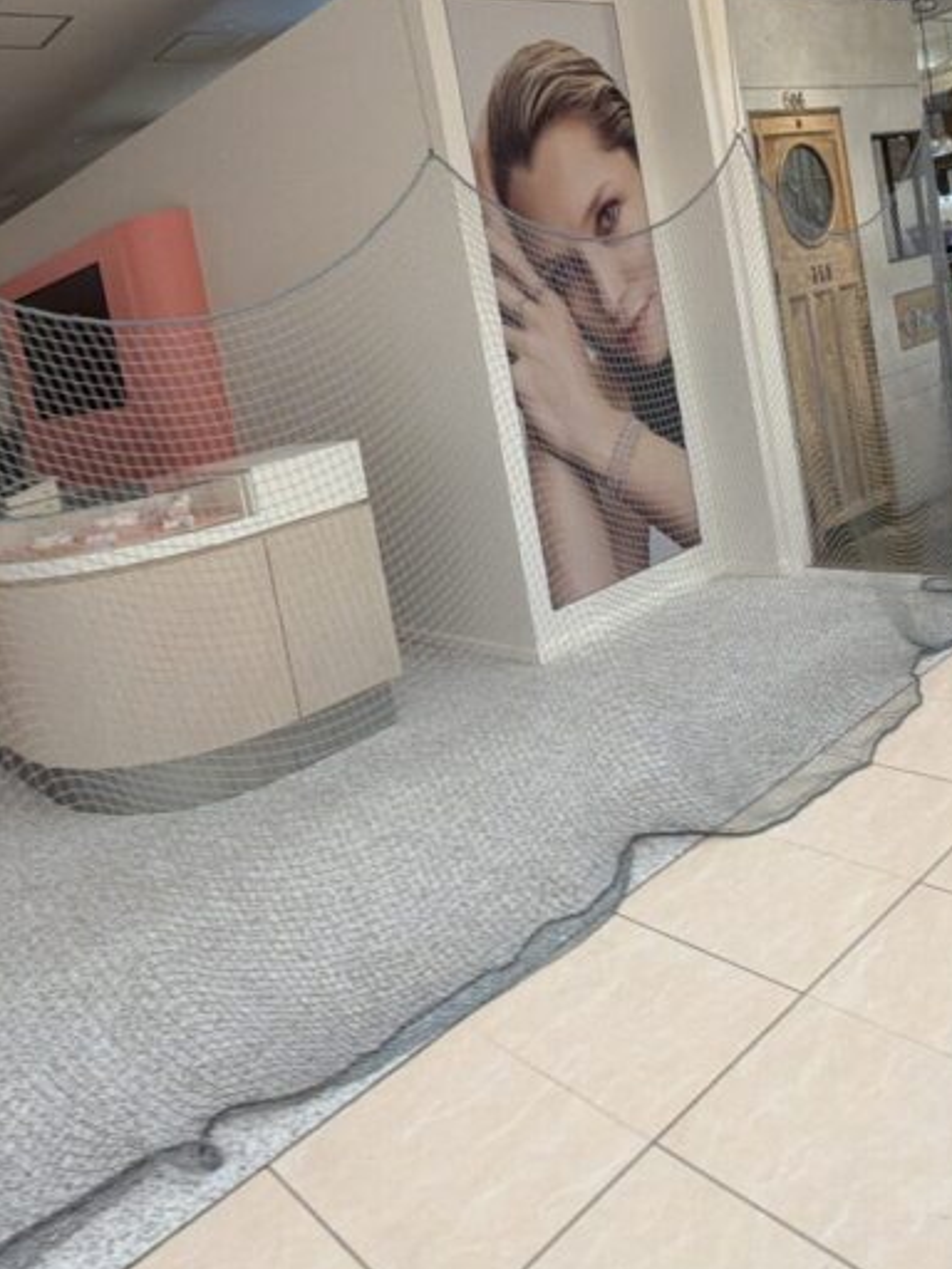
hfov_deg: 48.8
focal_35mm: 28
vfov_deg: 62.2
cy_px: 446
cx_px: 312
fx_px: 1027
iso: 160
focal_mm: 2.22
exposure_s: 1/120
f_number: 2.2
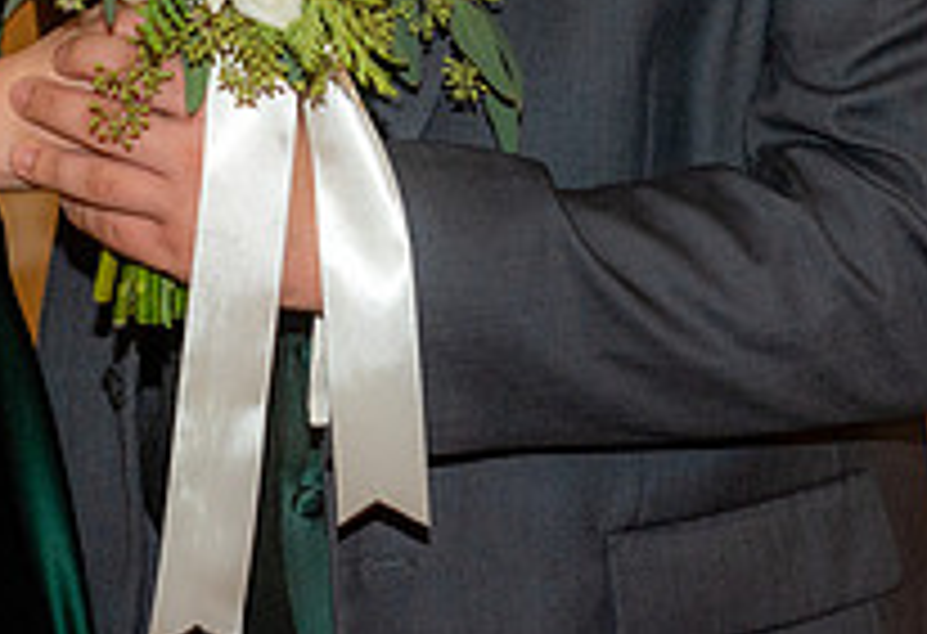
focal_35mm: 172
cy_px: -250
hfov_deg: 11.8
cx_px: 119
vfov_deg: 8.0
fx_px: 4465
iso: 1600
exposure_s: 1/125
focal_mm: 60
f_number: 5.6
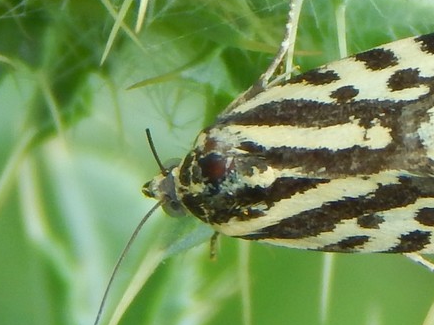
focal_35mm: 358
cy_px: 121
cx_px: 380
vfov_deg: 4.1
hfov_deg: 5.5
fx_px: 4486
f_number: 5.3
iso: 125
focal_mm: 32.8
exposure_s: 1/50
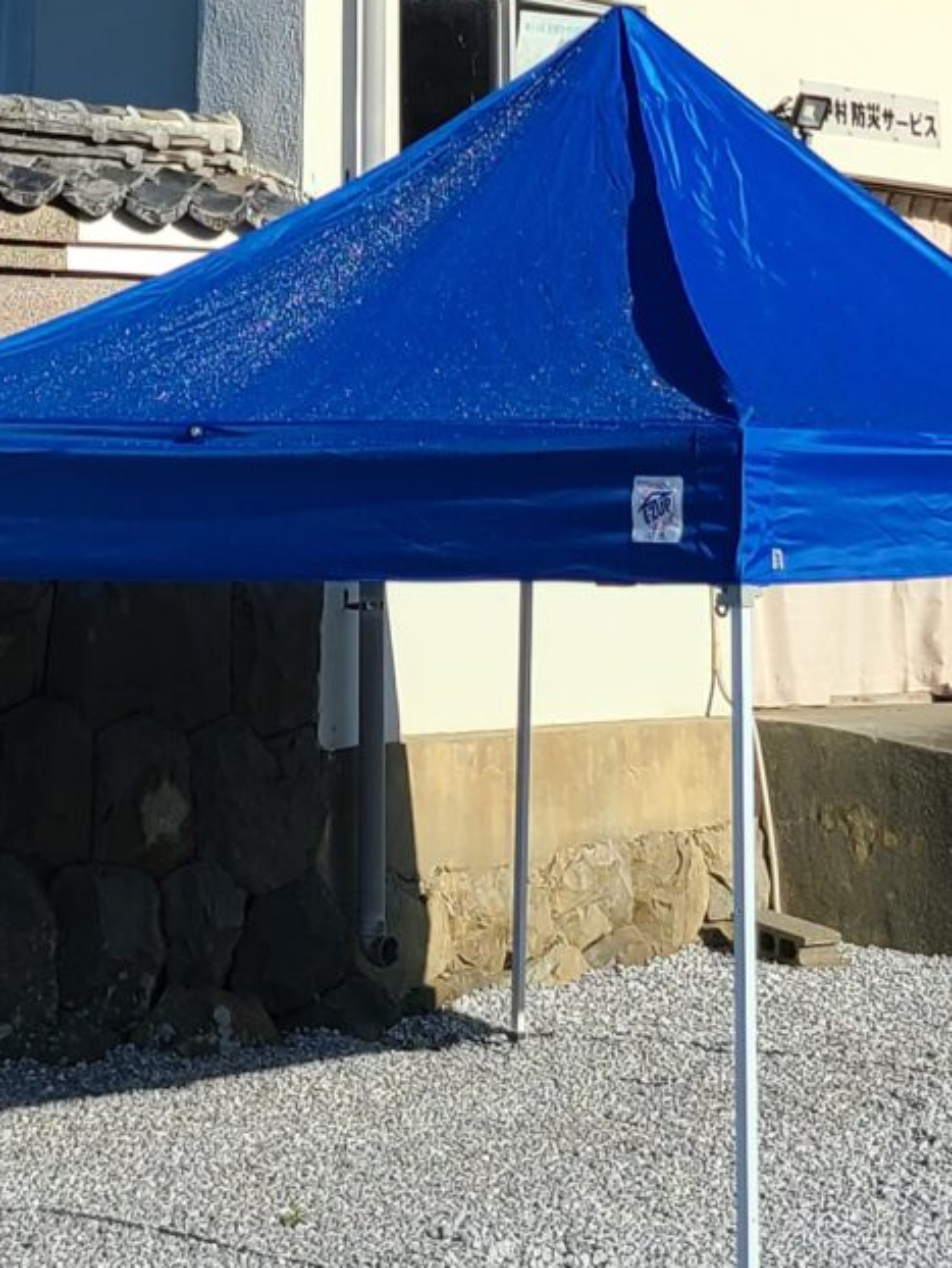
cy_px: -870
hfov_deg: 13.8
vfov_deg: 16.1
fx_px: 3921
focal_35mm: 107
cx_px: 532
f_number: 1.8
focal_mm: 5.4
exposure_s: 1/2643
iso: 40
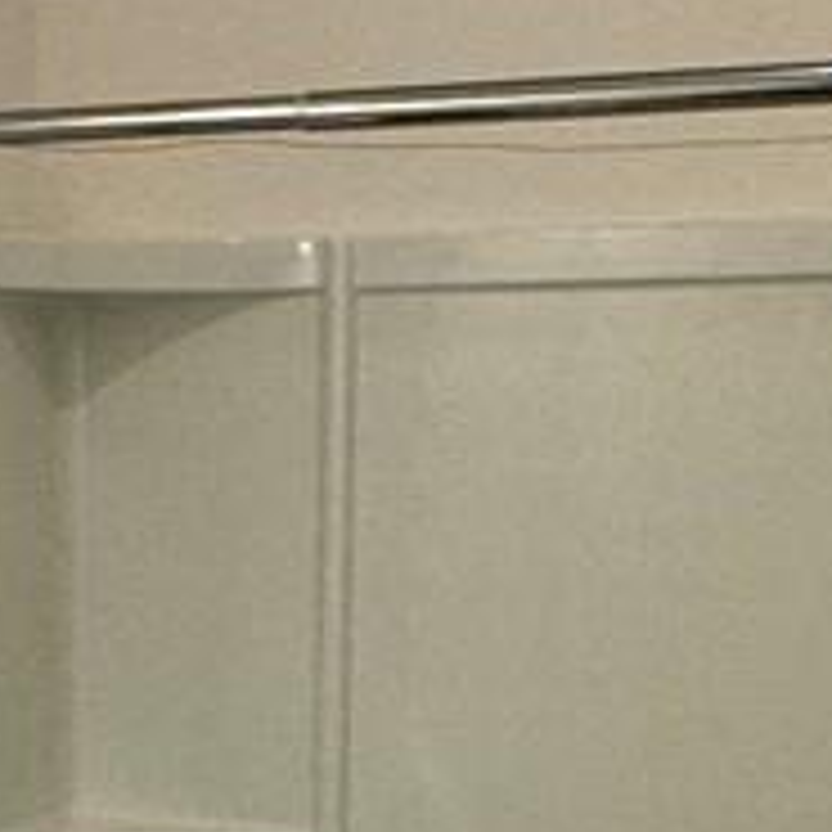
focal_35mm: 107
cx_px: 36
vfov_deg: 15.2
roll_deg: +0.9
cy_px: 1214
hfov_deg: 16.0
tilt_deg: -15.2
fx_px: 2910
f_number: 2.2
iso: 160
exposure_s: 1/120
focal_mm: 2.22
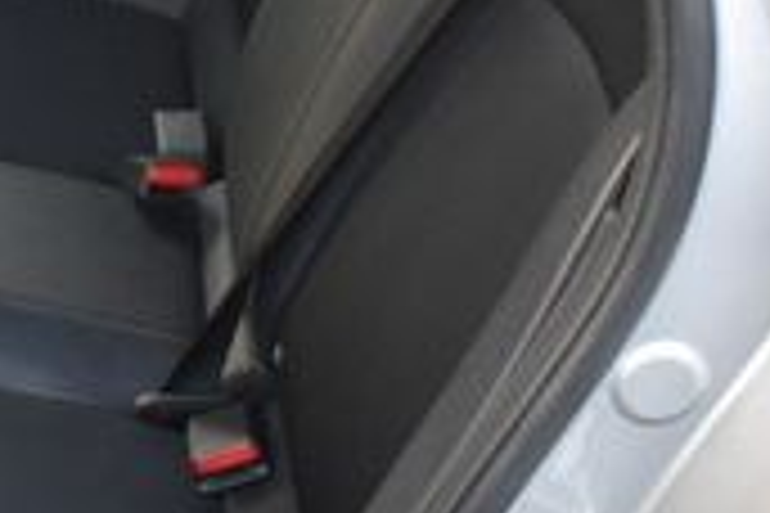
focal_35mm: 101
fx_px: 2160
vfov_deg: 13.5
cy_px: 151
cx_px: -153
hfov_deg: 19.1
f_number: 3.5
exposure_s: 1/125
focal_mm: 18
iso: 1000
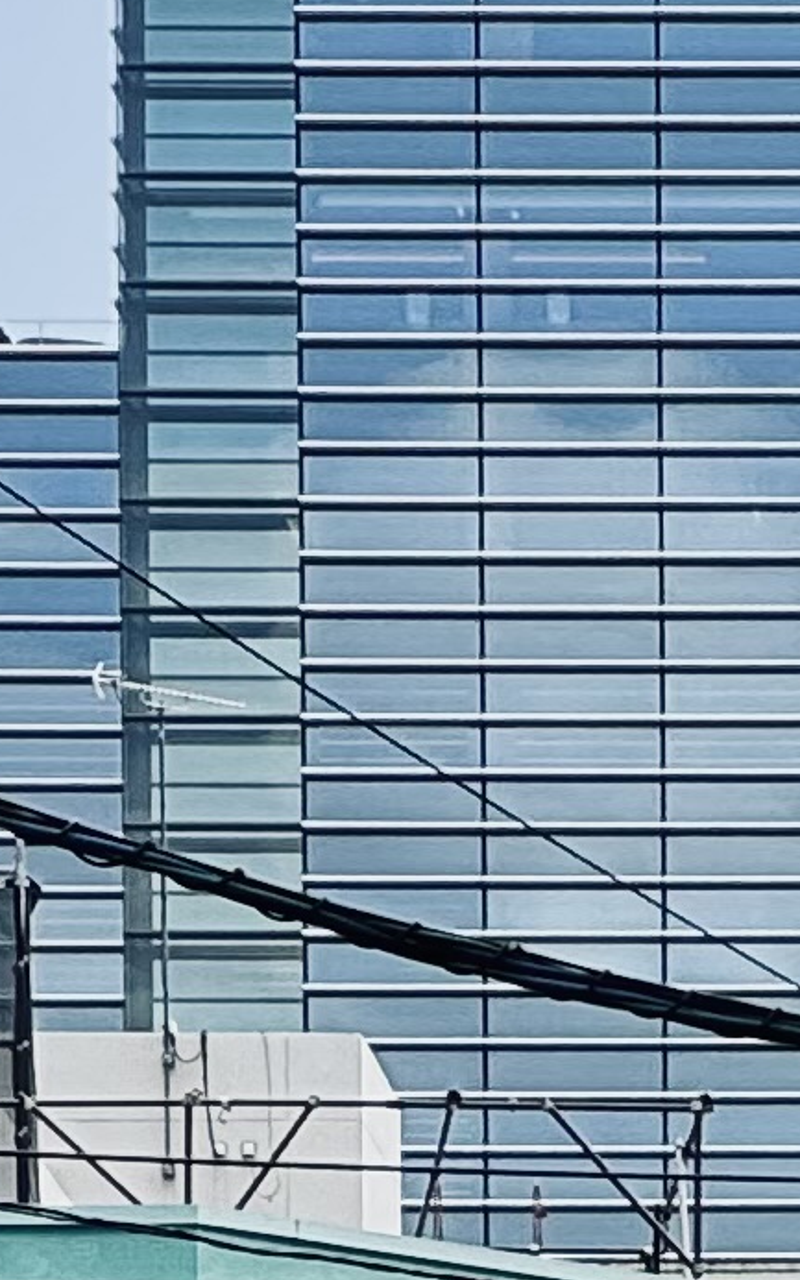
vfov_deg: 4.3
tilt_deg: +2.0
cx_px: 1702
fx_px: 16573
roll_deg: +0.2
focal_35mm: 475
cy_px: 3519
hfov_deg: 2.7
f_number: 2.8
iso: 25
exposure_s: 1/298
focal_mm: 9
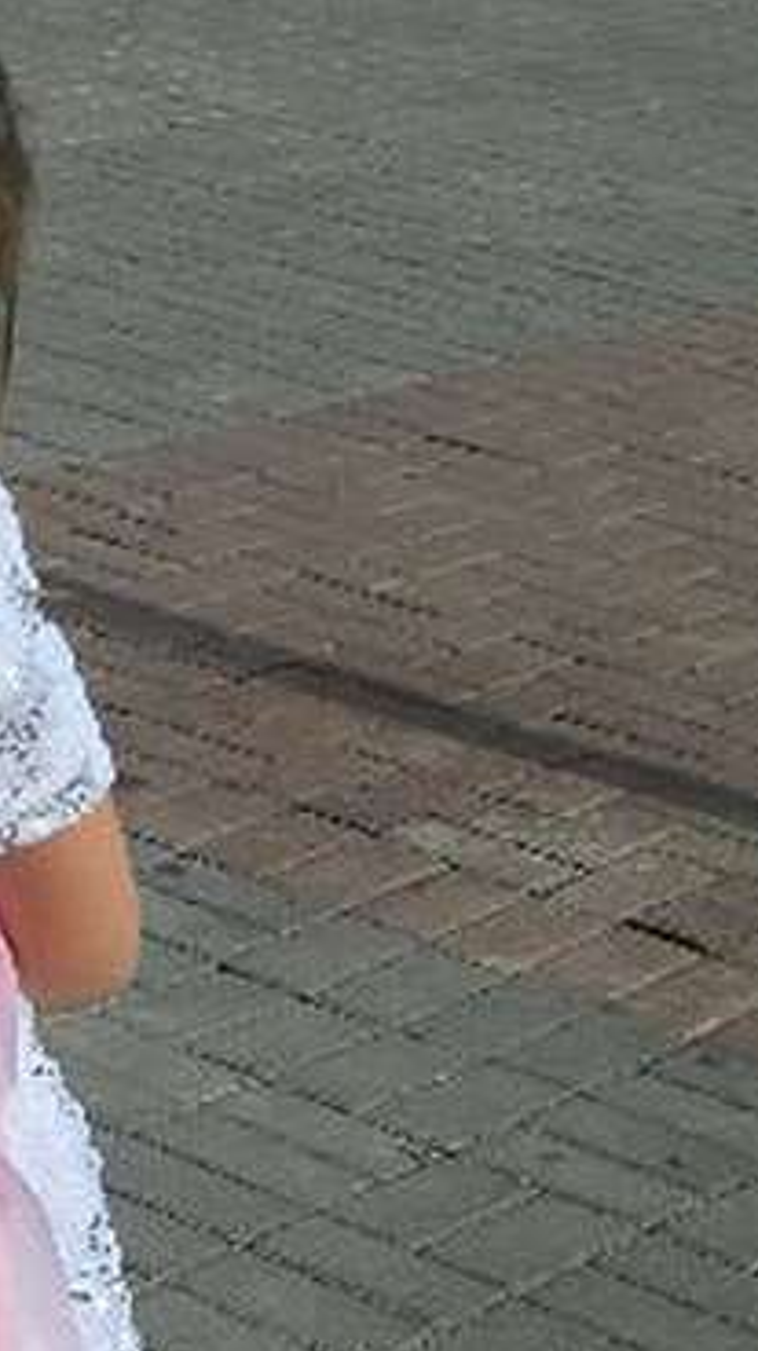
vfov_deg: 17.2
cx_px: -353
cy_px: 674
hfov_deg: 9.4
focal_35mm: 125
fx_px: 4476
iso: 80
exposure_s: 1/800
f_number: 3.6
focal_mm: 8.4
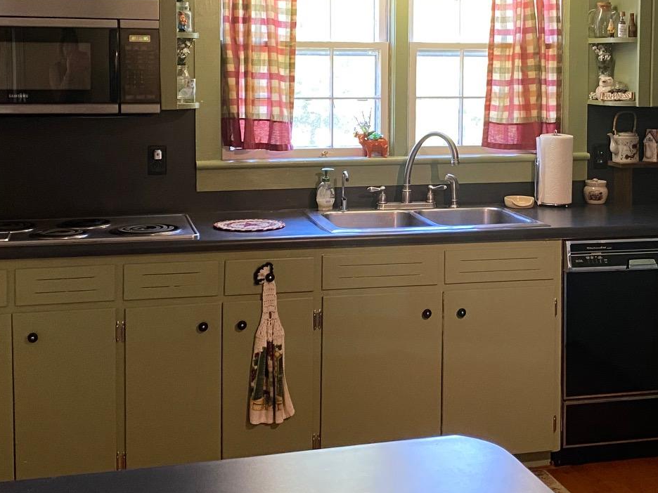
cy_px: 131
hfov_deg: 34.2
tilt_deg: -3.3
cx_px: 409
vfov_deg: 25.8
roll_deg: -0.7
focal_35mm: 56
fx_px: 1064
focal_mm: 4.25
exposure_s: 1/60
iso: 320
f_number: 1.8
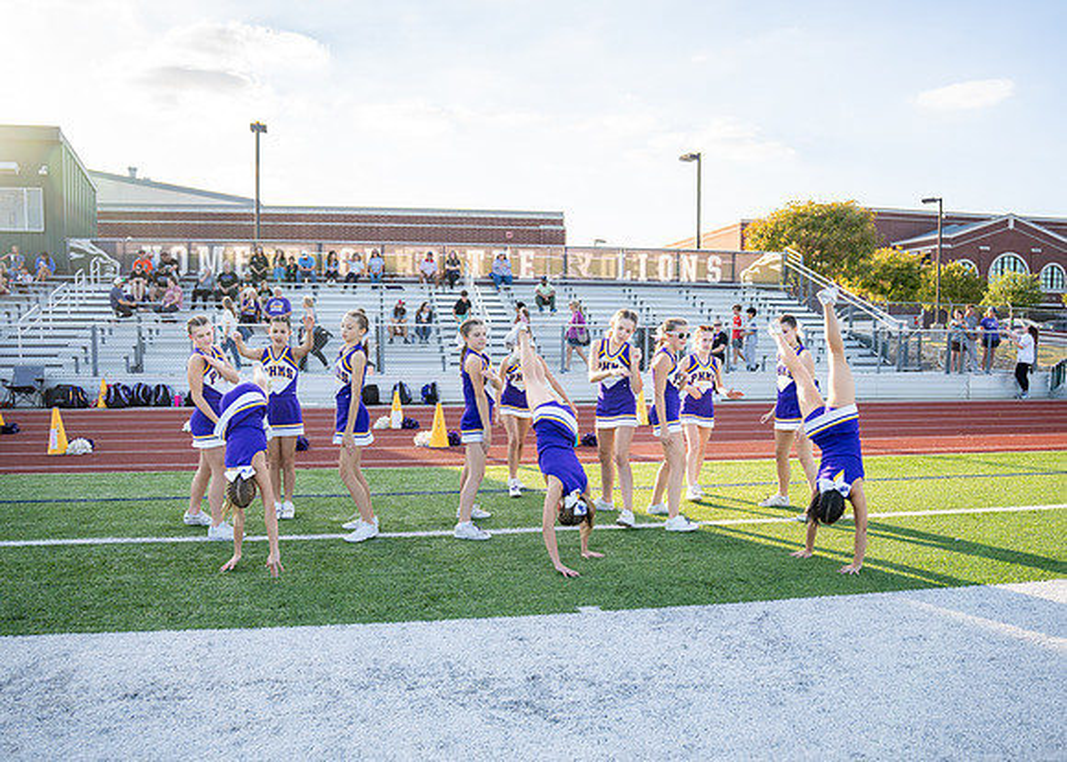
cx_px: 532
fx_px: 842
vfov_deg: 48.6
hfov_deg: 64.7
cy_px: 417
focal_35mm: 28
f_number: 2.8
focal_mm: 24
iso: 250
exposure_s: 1/2000
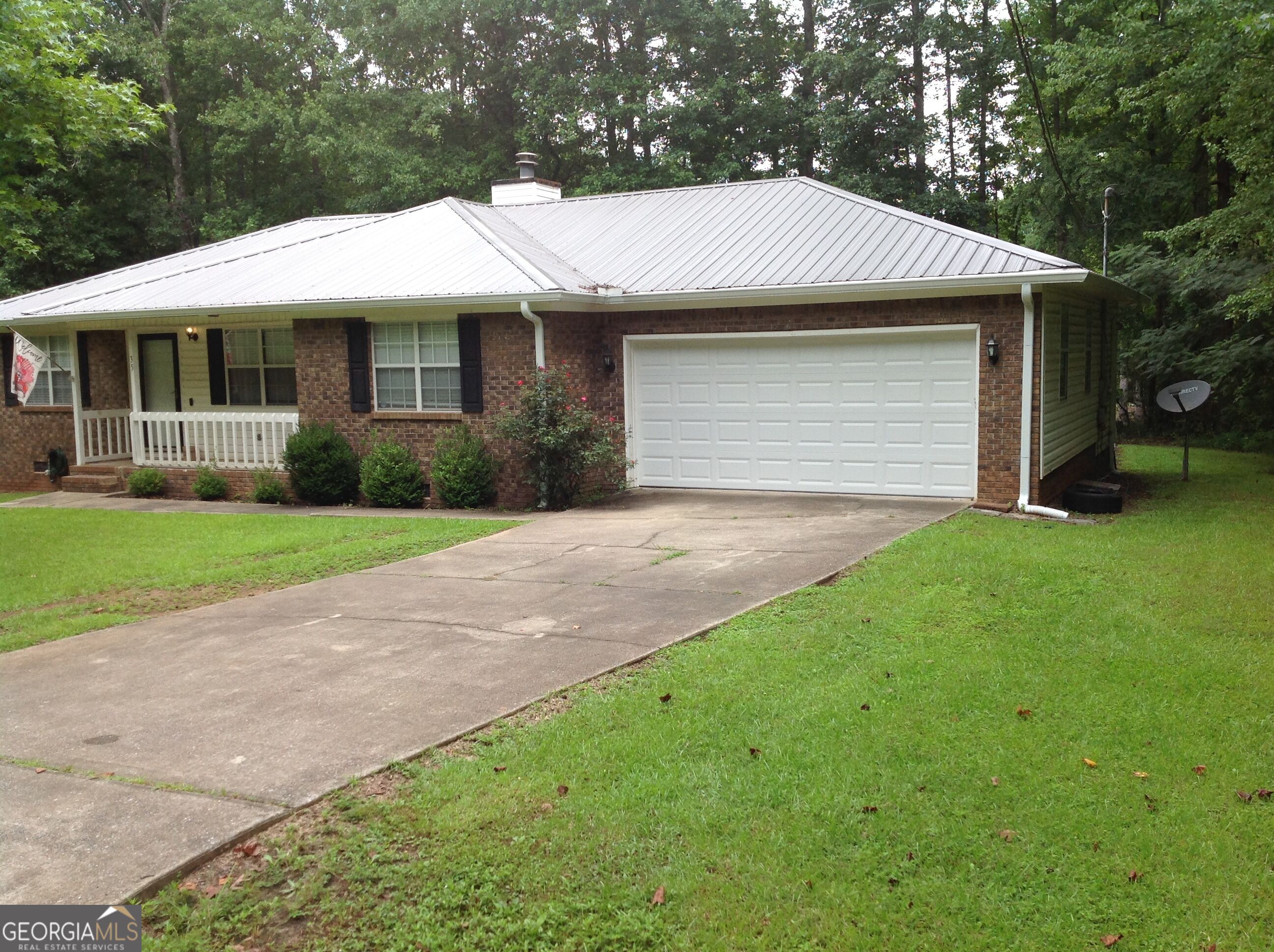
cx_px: 637
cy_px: 476
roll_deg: -1.2
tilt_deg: -5.5
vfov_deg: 40.6
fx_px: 1286
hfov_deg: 52.7
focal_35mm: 35
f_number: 2.4
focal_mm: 4.28
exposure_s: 1/414
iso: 50
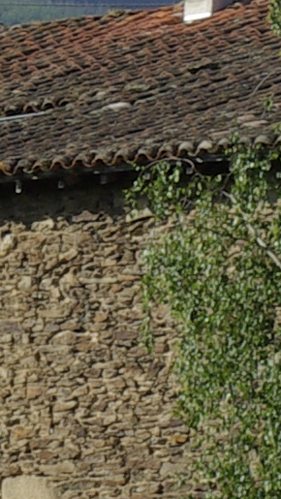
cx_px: -472
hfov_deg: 2.0
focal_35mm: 591
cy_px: 19
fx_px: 7822
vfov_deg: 3.7
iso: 200
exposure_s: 1/125
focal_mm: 50
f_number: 13
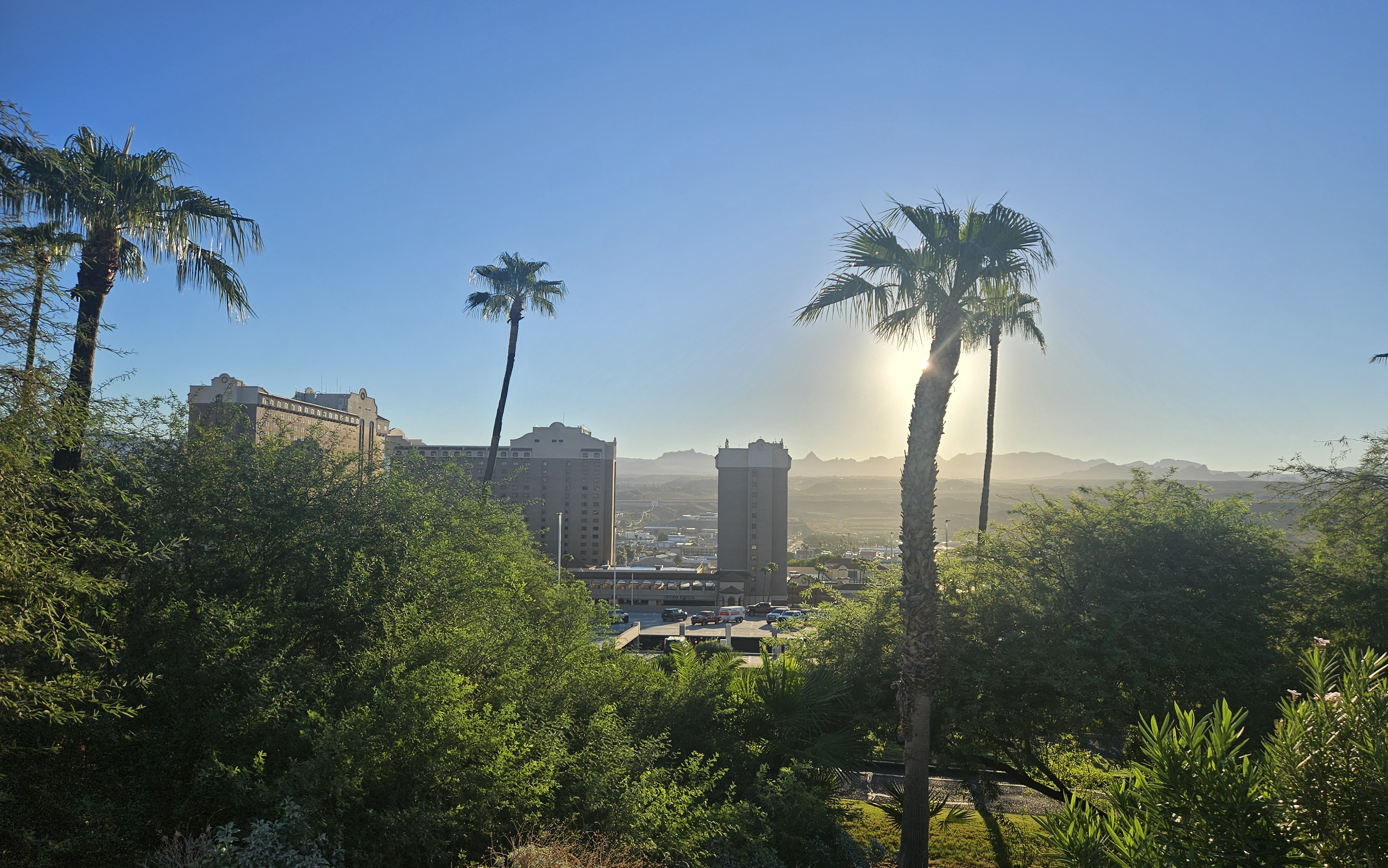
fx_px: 946
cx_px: 709
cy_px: 459
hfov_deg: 72.5
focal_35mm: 25
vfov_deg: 49.3
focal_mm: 5.4
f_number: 1.8
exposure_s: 1/2192
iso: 25
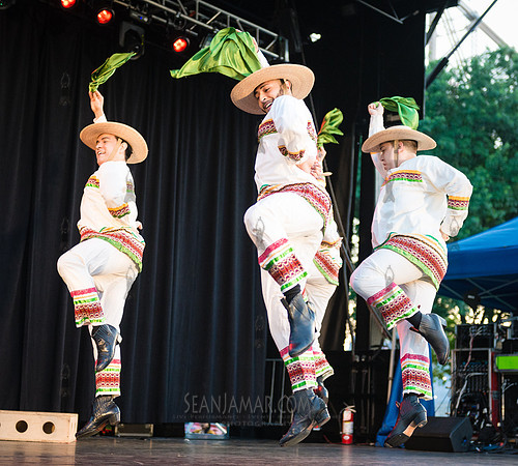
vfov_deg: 24.6
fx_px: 1068
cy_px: 233
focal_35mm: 66
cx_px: 273
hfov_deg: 27.3
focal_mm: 55
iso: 2000
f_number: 2.8
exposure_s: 1/640
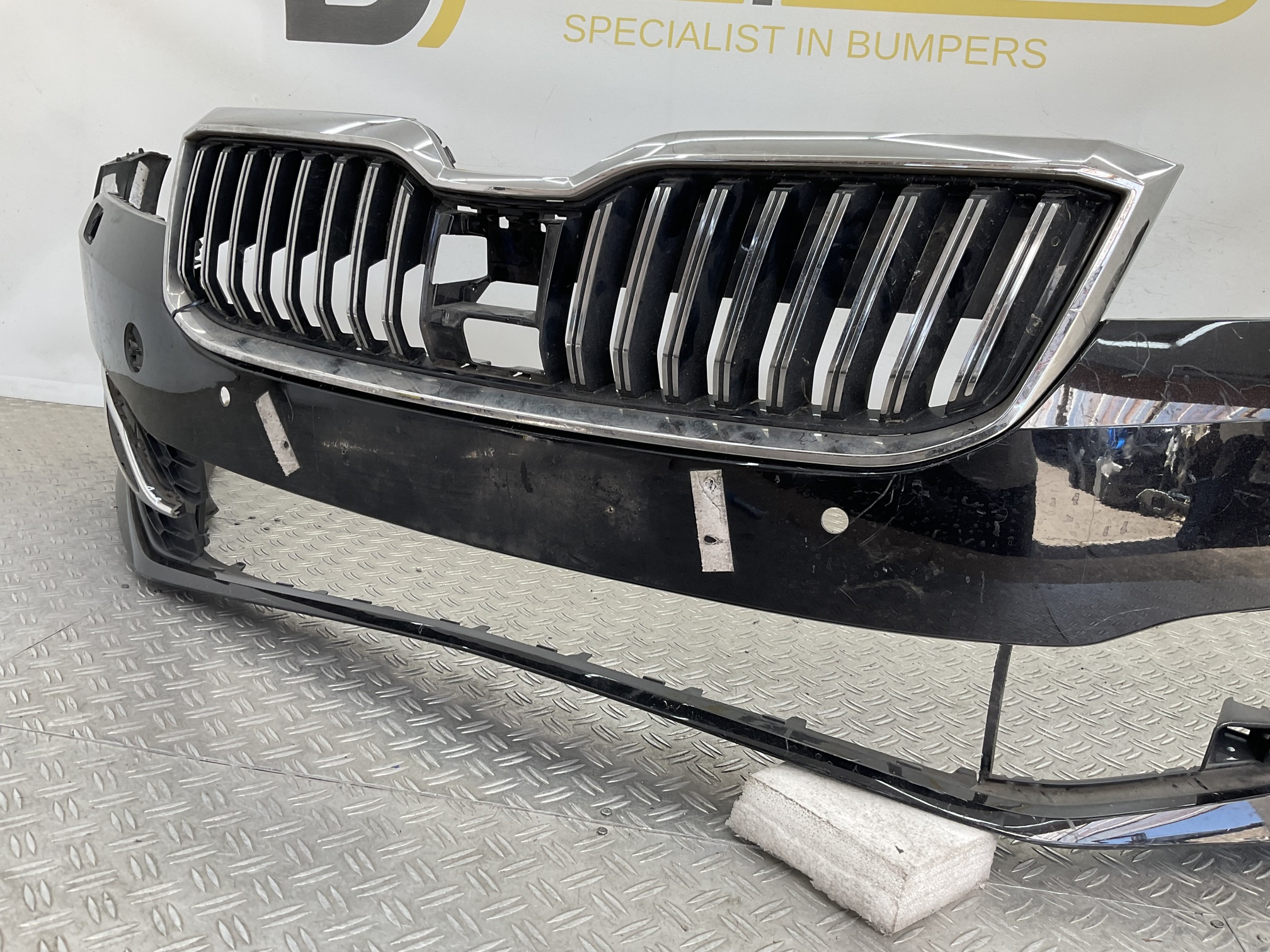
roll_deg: -6.4
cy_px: 476
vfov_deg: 48.2
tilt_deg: -13.8
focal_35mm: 29
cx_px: 635
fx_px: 1064
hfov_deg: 61.7
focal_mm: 3
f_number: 1.8
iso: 20
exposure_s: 1/100
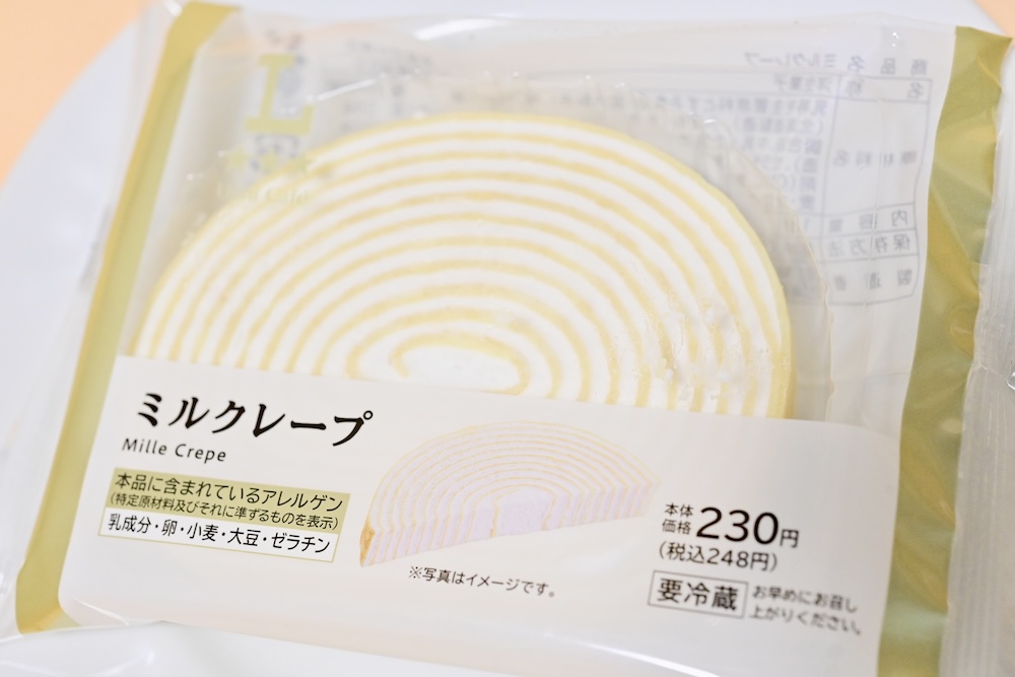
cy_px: 338
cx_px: 508
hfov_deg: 33.4
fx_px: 1692
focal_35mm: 60
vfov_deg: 22.6
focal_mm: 60
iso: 6400
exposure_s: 1/200
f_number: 6.3
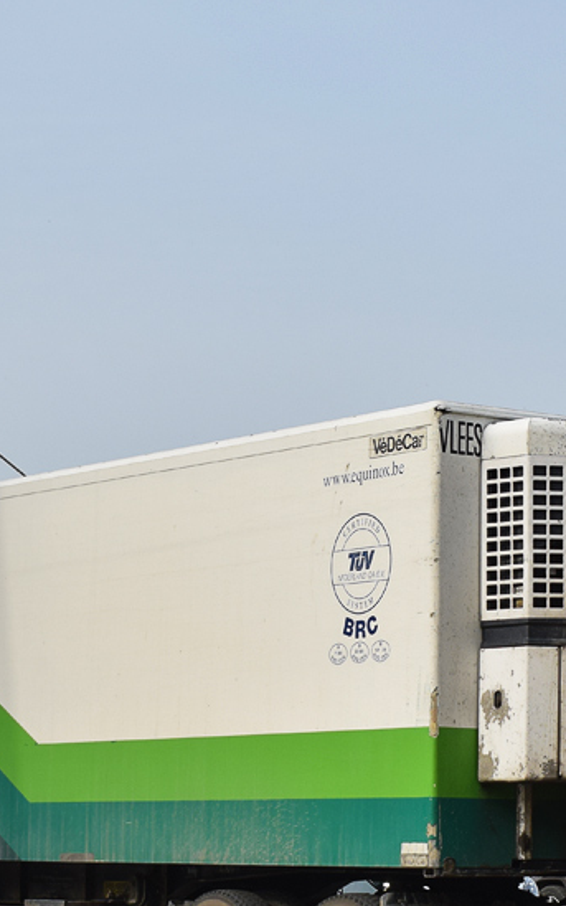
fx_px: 2642
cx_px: 454
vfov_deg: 19.4
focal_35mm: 107
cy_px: 592
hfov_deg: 12.2
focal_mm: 32
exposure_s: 1/1000
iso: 200
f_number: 5.6
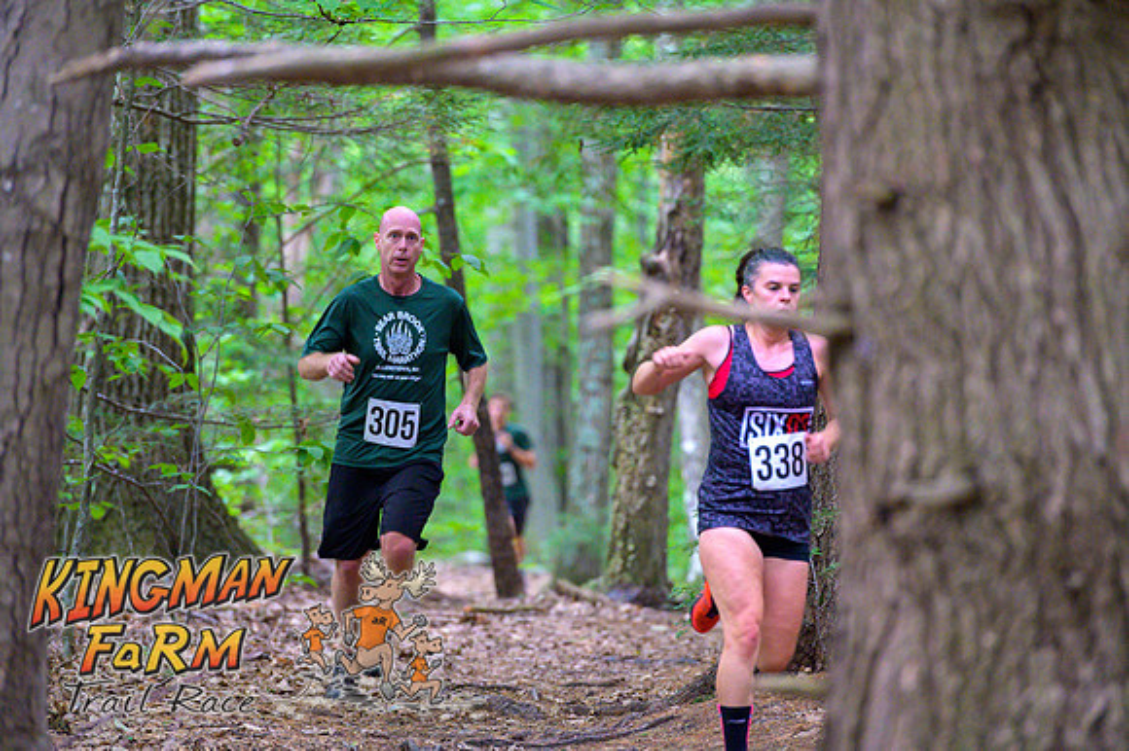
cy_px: 376
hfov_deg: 10.3
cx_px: 564
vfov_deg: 6.9
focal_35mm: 200
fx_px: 6268
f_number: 4
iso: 8000
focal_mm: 200
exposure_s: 1/200
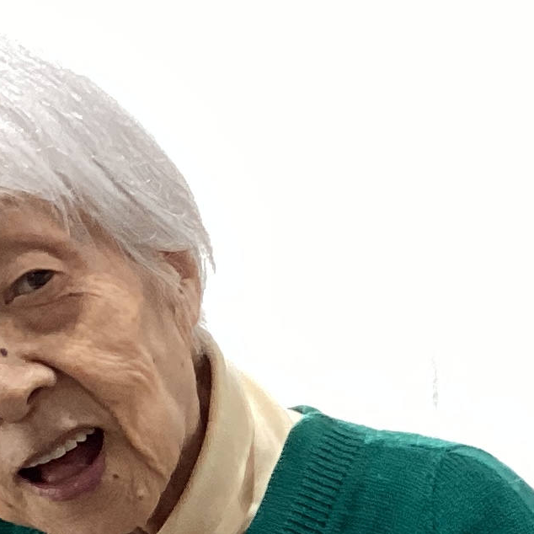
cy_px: 835
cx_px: 743
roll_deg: +1.1
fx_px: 2461
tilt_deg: -15.7
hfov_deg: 11.9
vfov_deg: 11.8
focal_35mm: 141
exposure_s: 1/60
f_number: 2.4
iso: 125
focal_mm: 3.3
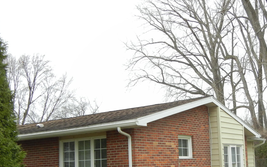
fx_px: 393
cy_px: 125
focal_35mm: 54
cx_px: 167
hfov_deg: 37.3
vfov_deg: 23.7
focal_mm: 5.4
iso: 160
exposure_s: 1/315
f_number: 3.5
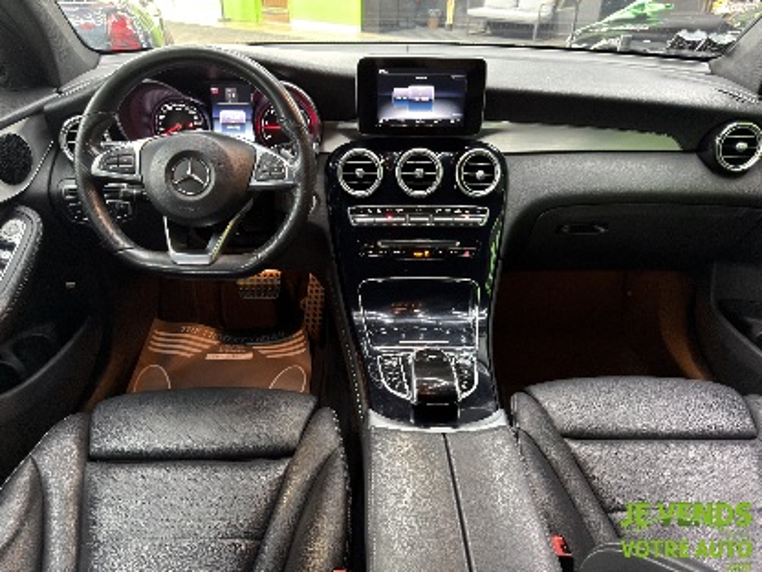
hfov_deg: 71.6
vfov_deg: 56.8
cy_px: 286
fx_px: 528
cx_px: 381
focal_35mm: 24
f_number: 1.78
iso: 640
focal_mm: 6.76
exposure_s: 1/28
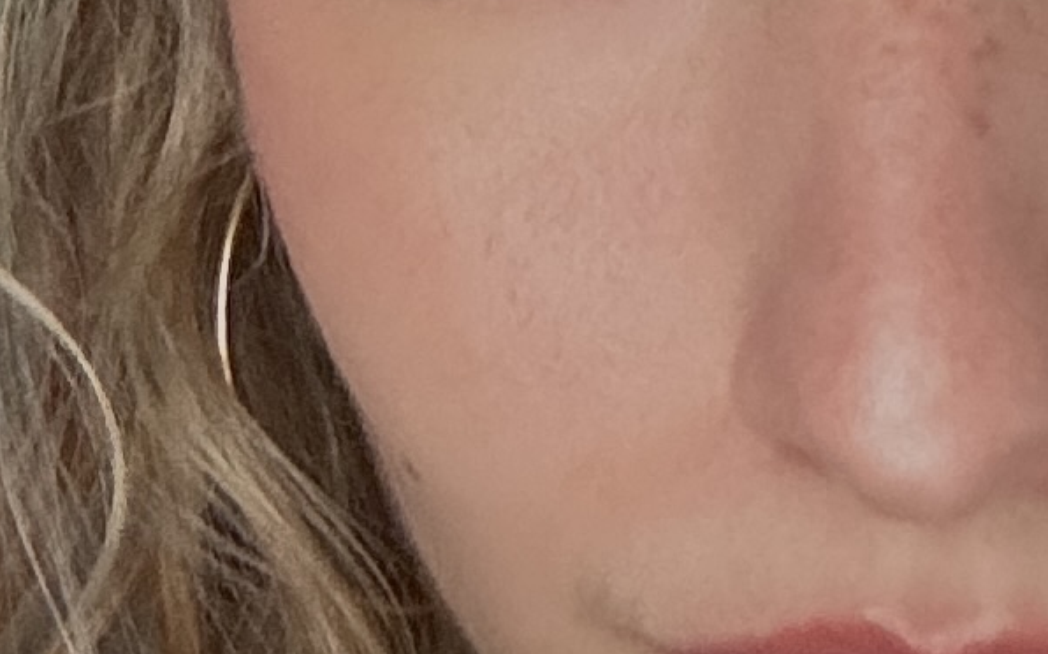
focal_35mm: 165
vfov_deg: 7.9
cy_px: 476
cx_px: 855
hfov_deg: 12.6
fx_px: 4711
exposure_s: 1/57
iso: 320
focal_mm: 2.69
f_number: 1.9
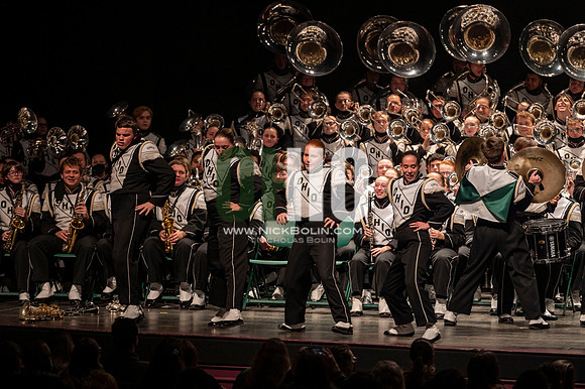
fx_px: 3248
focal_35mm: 200
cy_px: 194
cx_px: 292
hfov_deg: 10.3
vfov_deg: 6.9
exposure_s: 1/500
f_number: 3.5
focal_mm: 200
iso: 1250
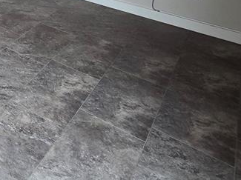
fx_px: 285
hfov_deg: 29.8
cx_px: -110
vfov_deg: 26.2
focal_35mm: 41
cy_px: -87
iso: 125
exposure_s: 1/60
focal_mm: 2.2
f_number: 2.2
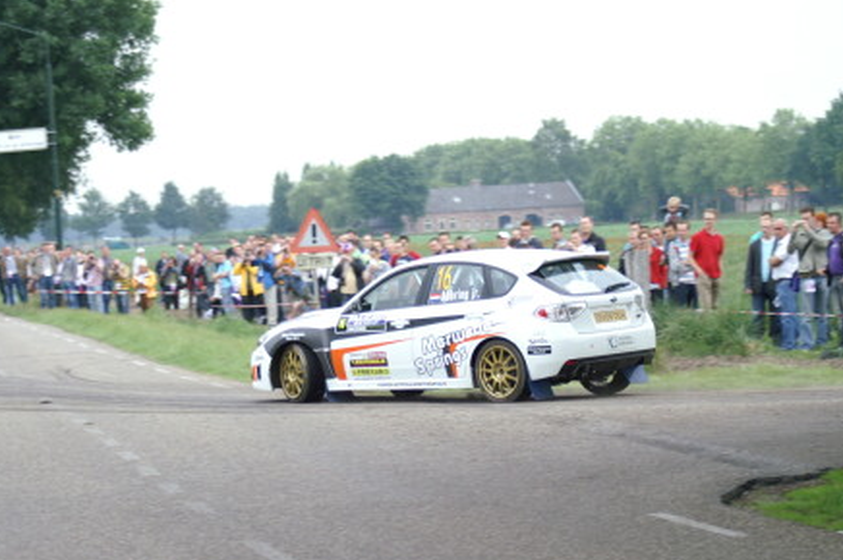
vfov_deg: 8.9
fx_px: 3619
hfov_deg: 13.3
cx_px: 416
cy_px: 339
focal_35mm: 155
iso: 250
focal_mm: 75
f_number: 4.5
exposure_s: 1/320
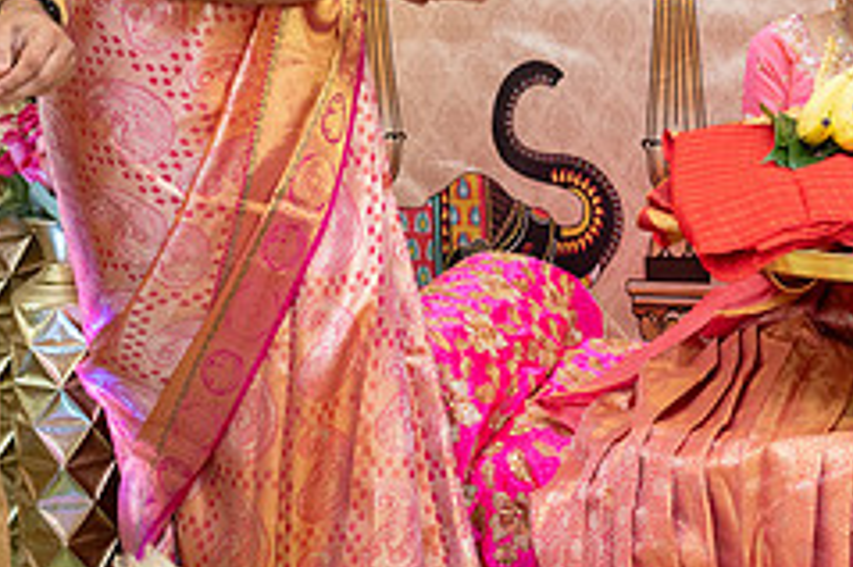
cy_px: -9
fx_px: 2249
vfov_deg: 14.1
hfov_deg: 20.7
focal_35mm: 95
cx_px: 877
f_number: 3.5
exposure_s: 1/160
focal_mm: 38
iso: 1000
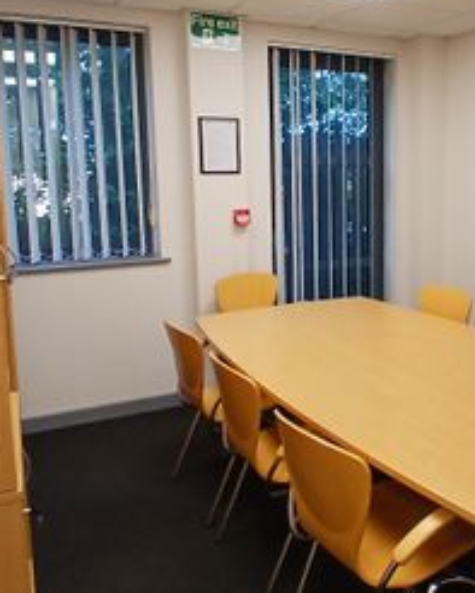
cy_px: 256
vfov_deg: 63.8
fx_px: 474
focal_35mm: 27
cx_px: 383
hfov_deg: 49.9
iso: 125
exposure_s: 1/50
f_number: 2.2
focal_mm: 1.4
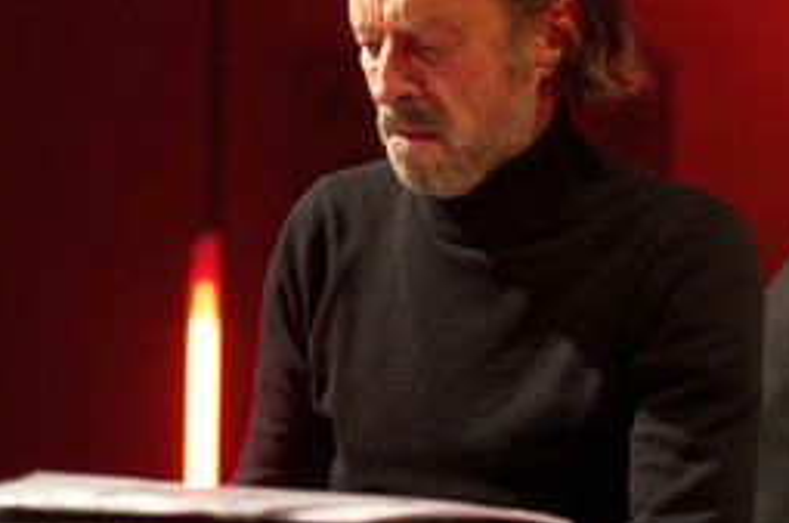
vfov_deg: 11.0
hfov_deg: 16.4
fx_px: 2713
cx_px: 664
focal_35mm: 124
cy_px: 214
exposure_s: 1/80
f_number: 2.8
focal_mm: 70
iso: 2000
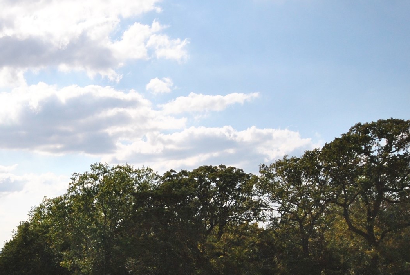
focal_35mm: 62
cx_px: 72
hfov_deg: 31.3
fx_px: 708
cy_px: 239
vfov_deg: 21.6
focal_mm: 20
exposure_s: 1/3200
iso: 400
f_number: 5.6
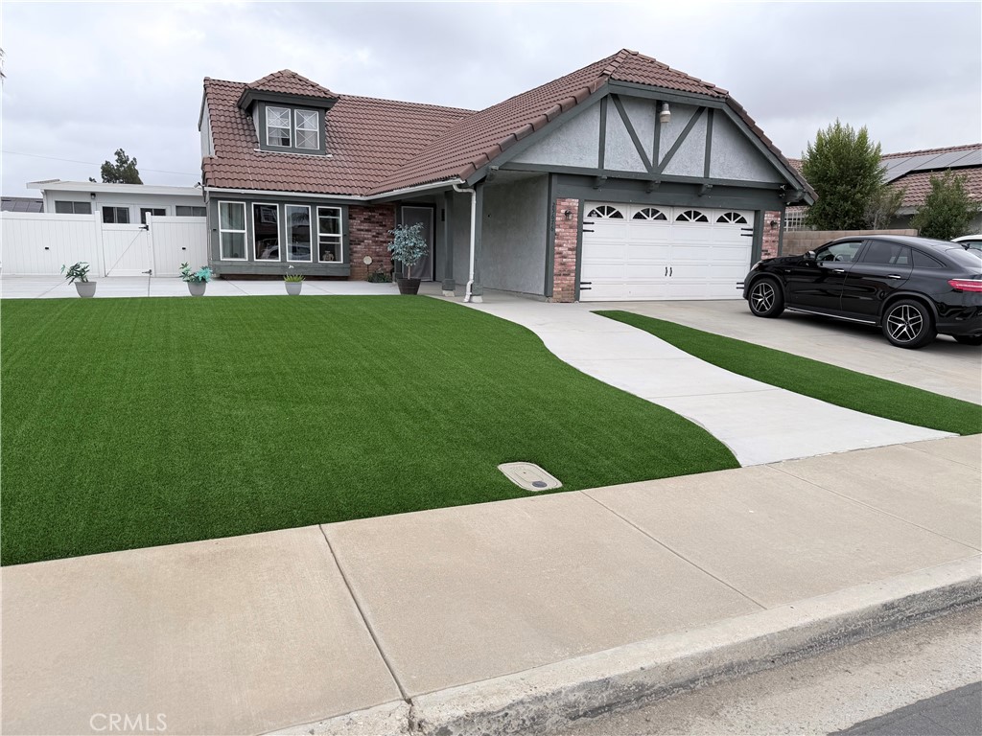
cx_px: 491
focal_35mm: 24
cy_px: 368
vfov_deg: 56.8
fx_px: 681
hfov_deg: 71.6
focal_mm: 6.76
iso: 80
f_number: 1.78
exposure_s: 1/2611
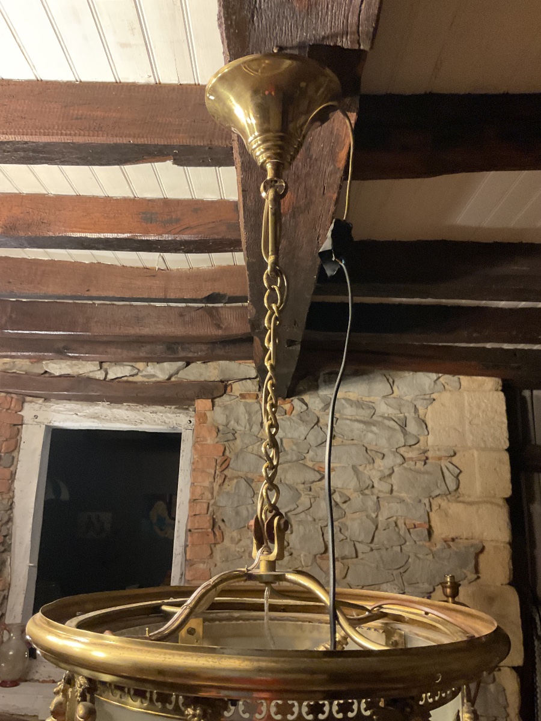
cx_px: 270
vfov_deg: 61.7
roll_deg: -1.1
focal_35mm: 29
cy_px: 360
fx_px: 604
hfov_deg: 48.2
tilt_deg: +15.1
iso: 400
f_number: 1.8
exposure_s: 1/30
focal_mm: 3
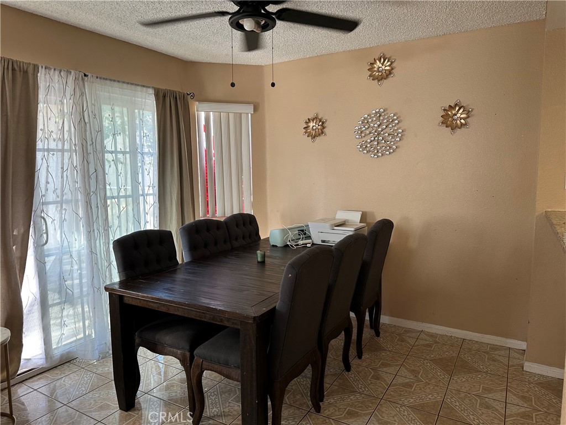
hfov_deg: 71.6
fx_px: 392
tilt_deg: -6.8
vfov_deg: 56.8
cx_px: 283
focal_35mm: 24
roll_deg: +0.9
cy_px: 212
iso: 125
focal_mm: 6.86
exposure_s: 1/60
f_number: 1.78
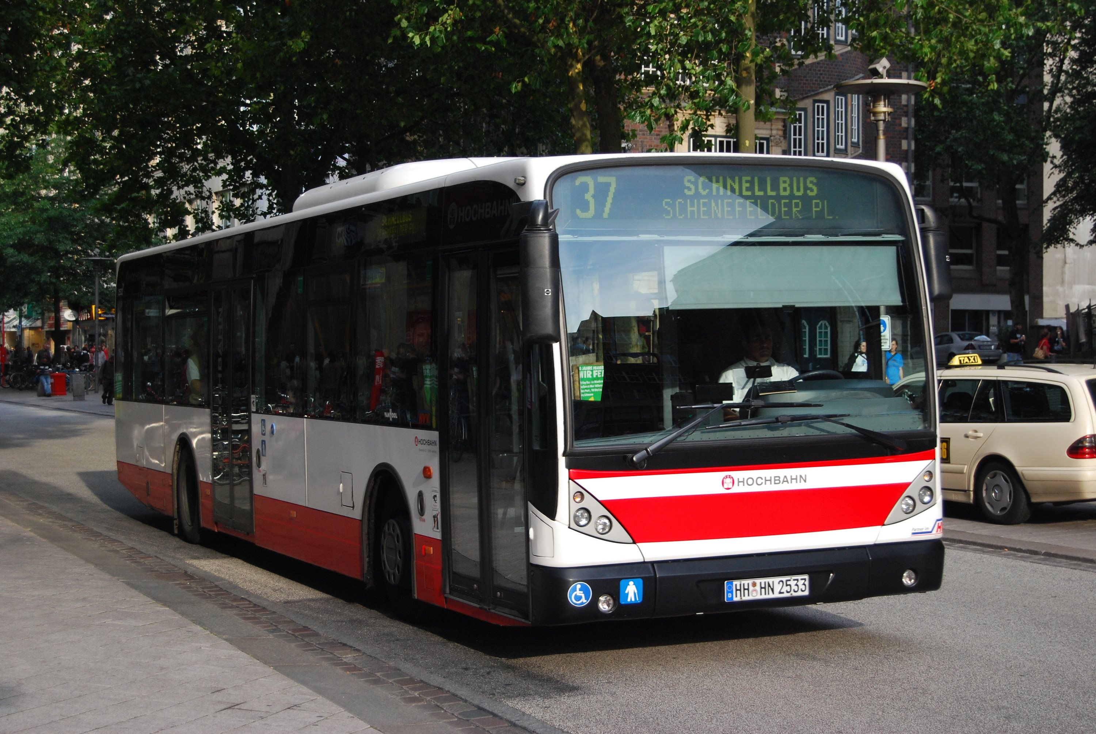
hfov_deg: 31.9
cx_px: 548
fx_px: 1921
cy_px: 367
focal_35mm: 63
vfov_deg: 21.6
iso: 400
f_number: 5.3
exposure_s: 1/500
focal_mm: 42
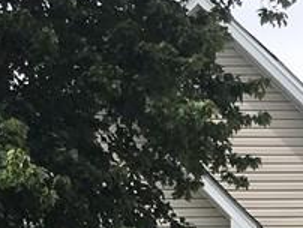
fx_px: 1288
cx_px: 402
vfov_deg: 9.4
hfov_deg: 12.9
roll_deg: -0.9
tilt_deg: +6.8
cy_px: 484
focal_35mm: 147
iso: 25
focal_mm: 4.15
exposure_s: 1/2404
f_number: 2.2
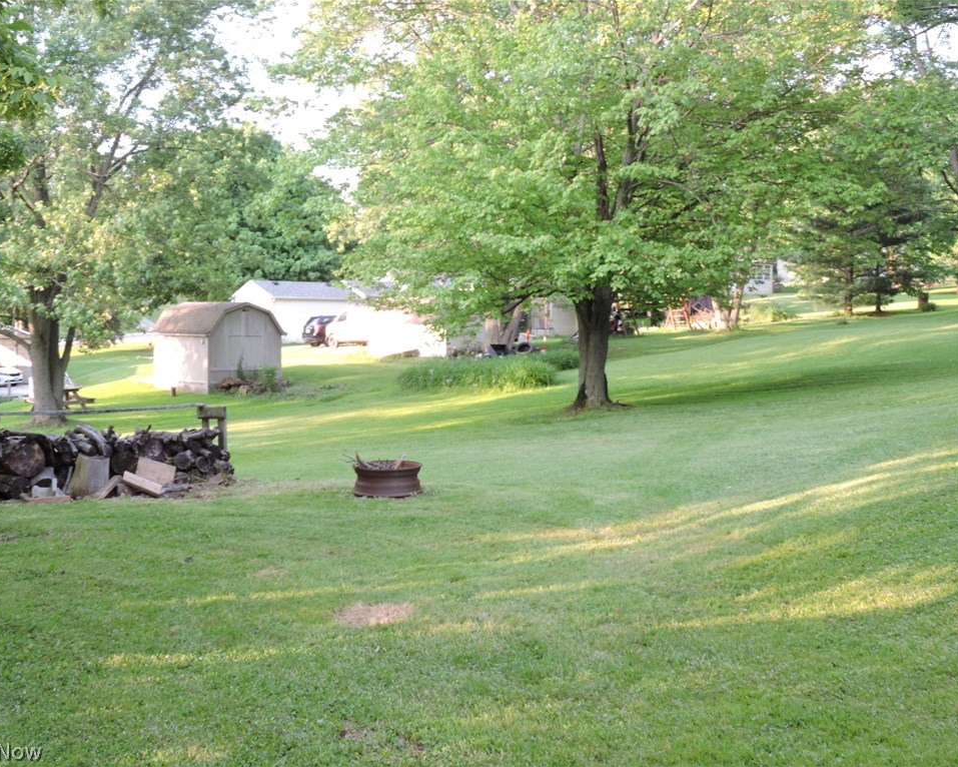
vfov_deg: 32.1
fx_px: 1333
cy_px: 384
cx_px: 450
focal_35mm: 47
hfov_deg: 39.5
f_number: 4
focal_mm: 8.1
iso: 100
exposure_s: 1/30
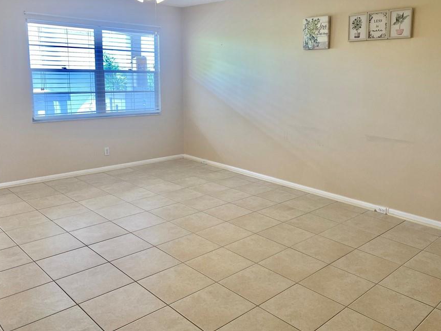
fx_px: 395
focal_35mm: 31
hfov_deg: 58.0
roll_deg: -0.7
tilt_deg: -11.2
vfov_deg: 45.2
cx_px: 258
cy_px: 135
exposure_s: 1/120
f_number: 1.8
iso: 80
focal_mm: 4.25
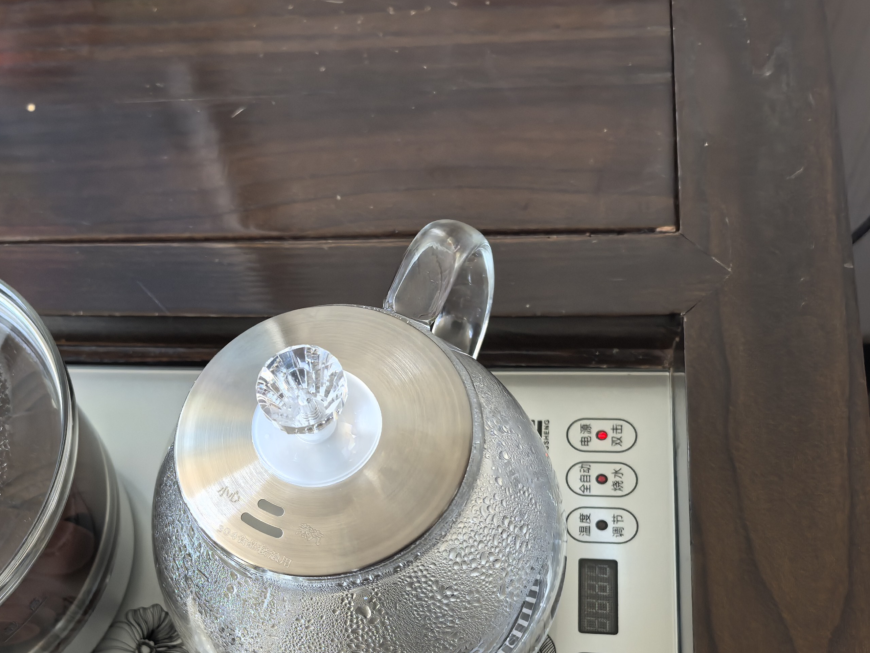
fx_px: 1081
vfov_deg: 32.9
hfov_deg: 43.1
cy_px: 490
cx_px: 272
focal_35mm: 43
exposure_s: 1/50
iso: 400
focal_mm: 6.98
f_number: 2
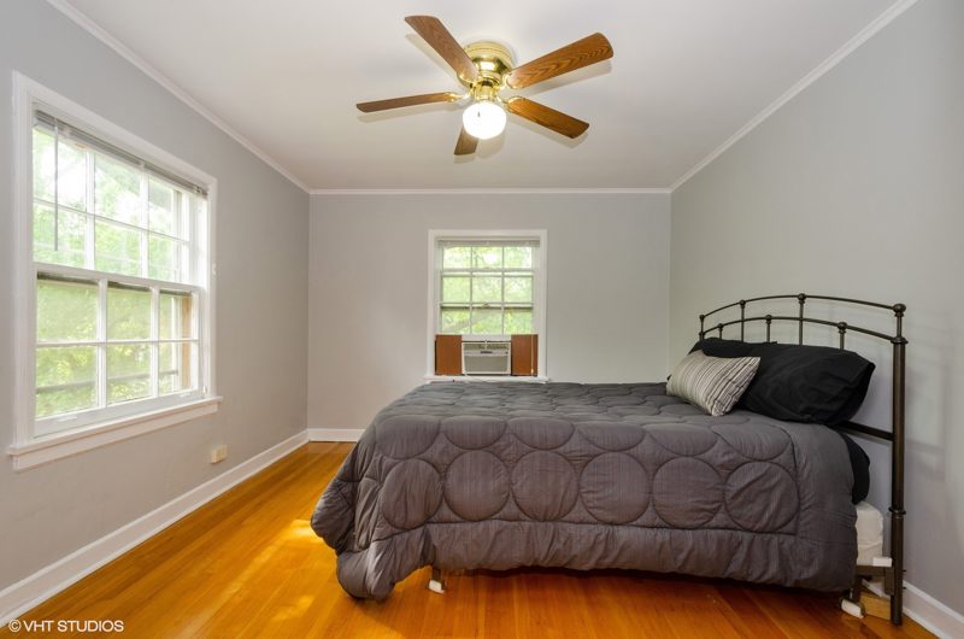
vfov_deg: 77.1
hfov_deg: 100.5
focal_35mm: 15
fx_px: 401
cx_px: 482
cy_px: 320
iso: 250
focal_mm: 10
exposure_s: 1/8
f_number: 9
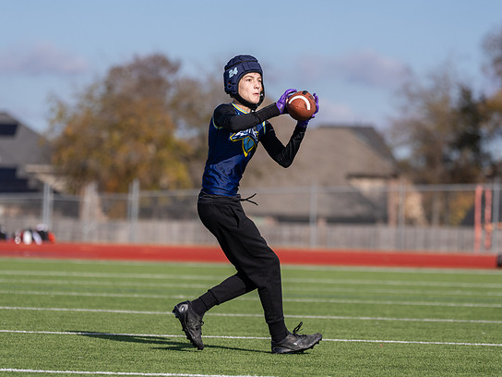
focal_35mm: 204
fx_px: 2958
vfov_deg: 7.3
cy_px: 176
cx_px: 254
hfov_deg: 9.7
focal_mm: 144
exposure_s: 1/4000
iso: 160
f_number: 2.8
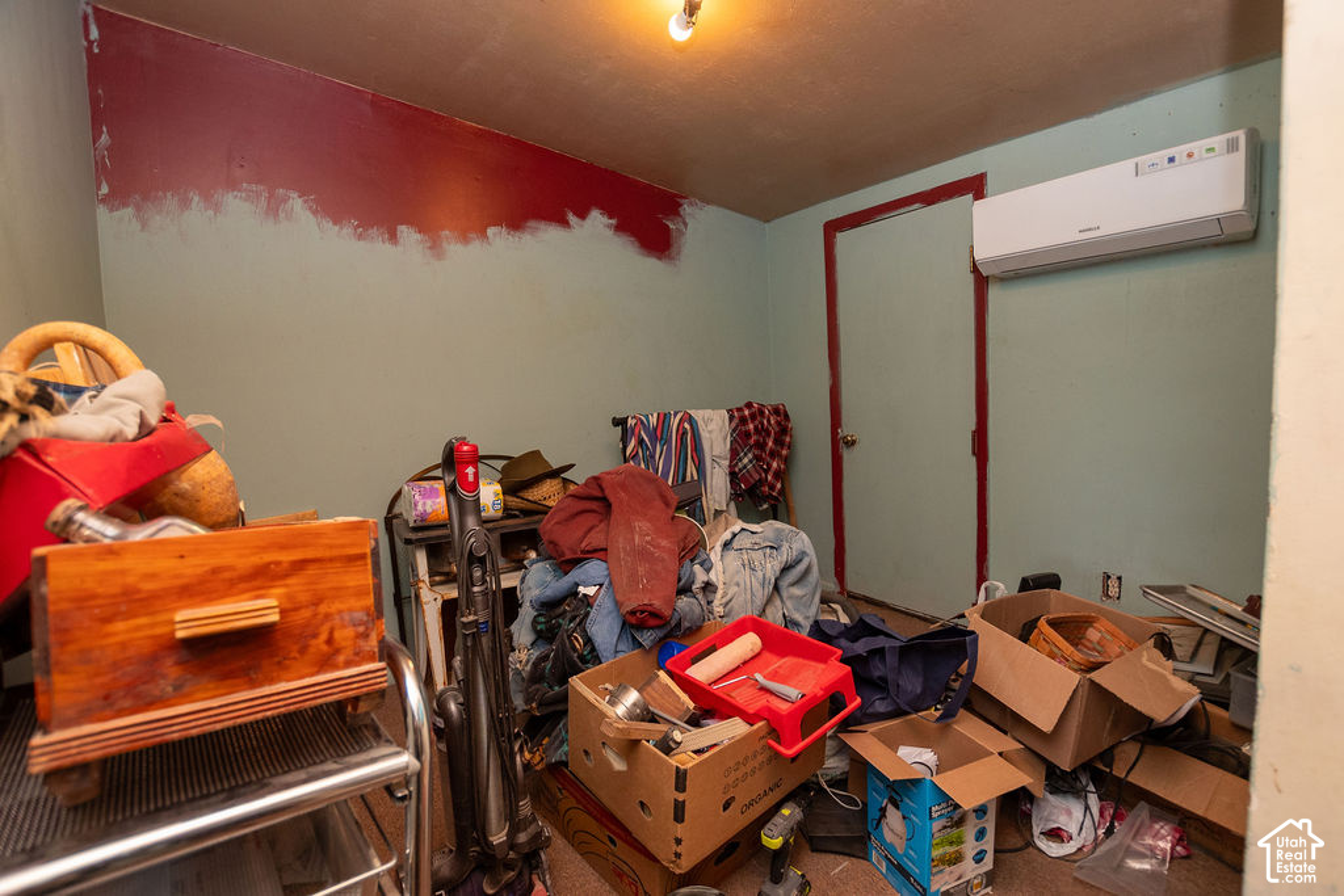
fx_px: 579
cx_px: 672
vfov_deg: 75.5
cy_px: 448
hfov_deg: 98.5
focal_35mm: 15
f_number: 4
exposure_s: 1/200
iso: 500
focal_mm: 10
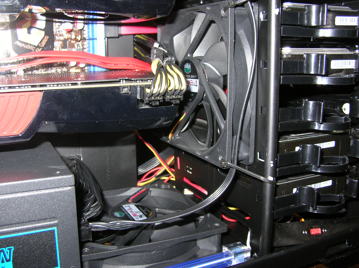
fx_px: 373
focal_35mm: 36
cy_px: 134
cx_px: 180
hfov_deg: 51.4
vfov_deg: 39.6
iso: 50
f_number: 2.7
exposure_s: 1/60.1
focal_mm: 6
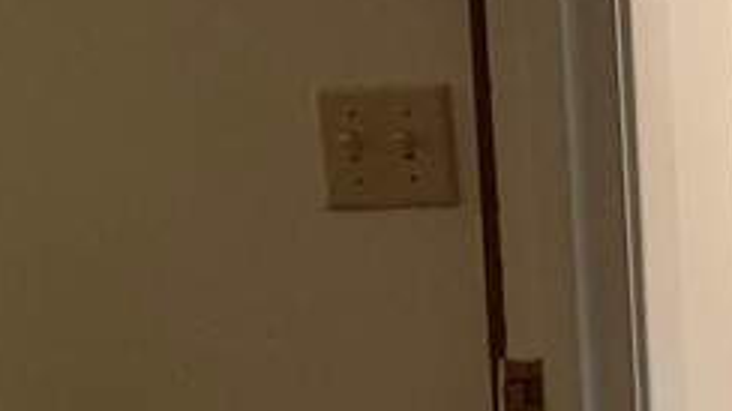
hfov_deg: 19.9
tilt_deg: -5.6
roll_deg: +0.2
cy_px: 171
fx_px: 1242
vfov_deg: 18.8
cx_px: 1419
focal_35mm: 64
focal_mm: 2.22
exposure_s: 1/60
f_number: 2.2
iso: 400
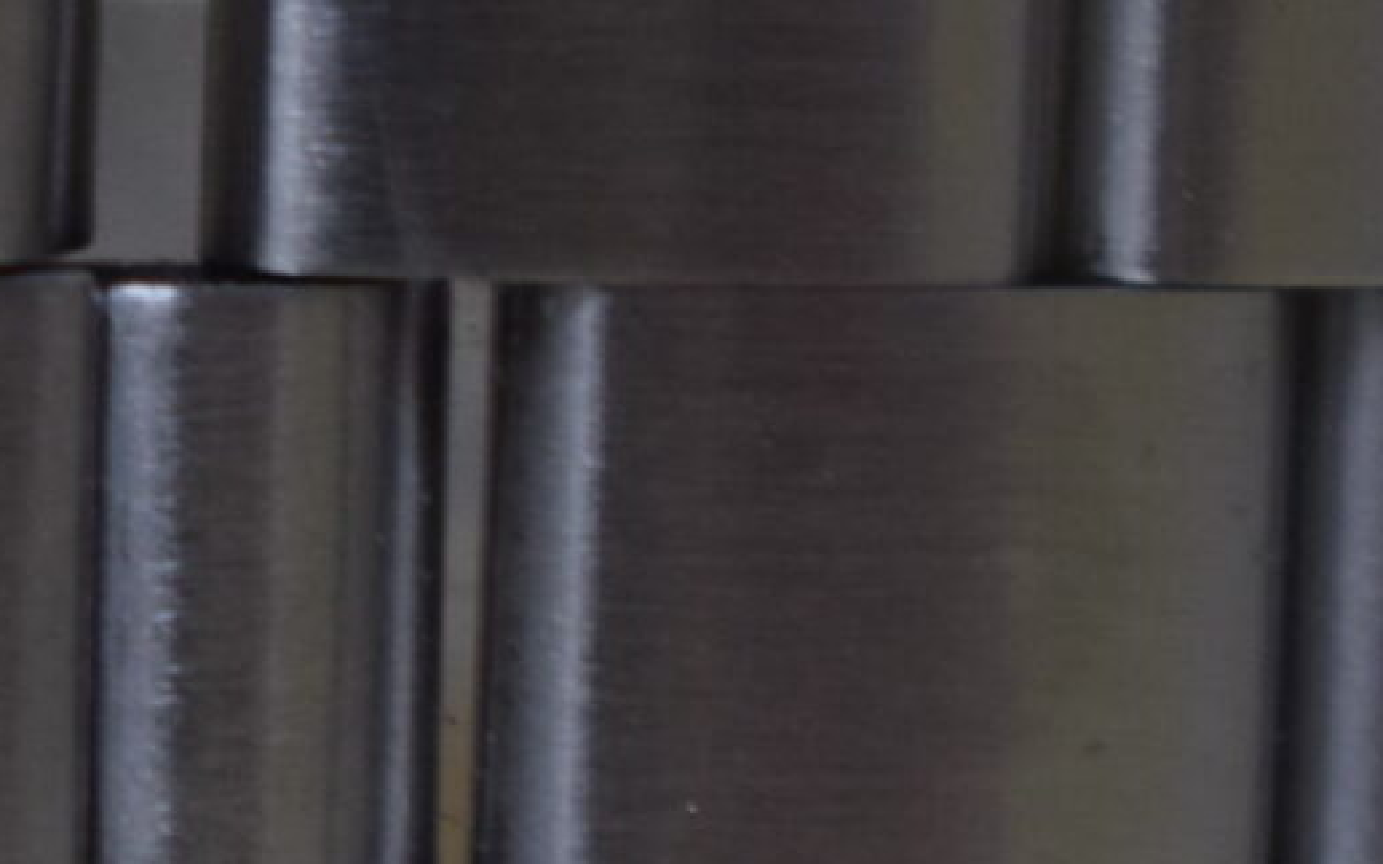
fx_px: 15698
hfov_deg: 5.0
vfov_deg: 3.2
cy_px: 124
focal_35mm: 417
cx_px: -872
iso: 500
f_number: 5.6
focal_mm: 55
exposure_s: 1/60
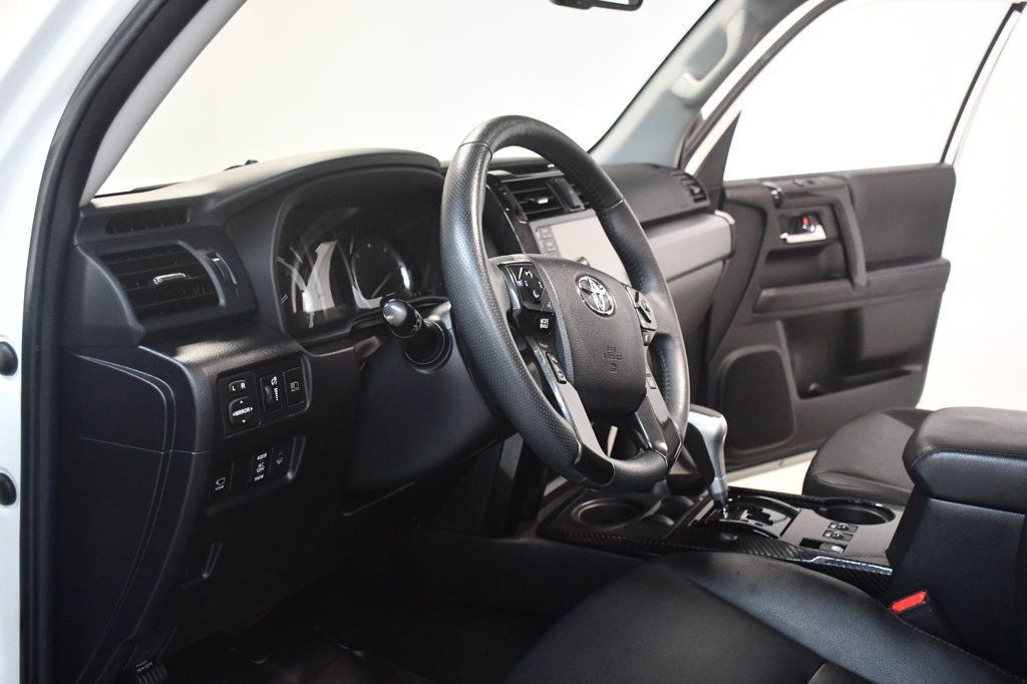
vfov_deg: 36.8
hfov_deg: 53.1
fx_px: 1027
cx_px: 514
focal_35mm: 36
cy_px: 342
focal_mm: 24
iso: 3600
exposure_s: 1/60
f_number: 3.8
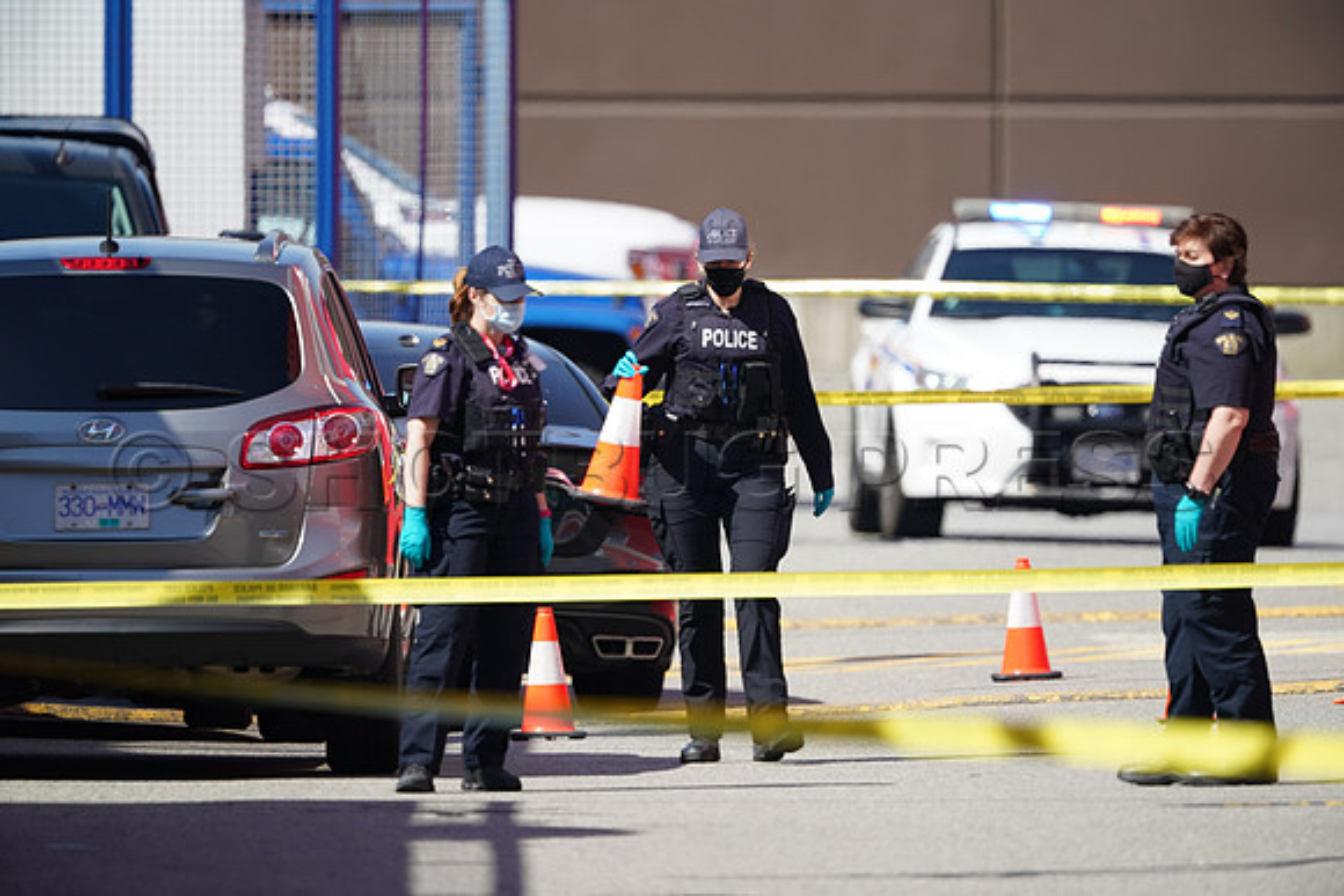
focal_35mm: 840
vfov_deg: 1.6
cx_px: 672
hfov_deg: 2.5
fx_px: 31366
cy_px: 448
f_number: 5.6
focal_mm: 840
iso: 640
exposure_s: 1/1600
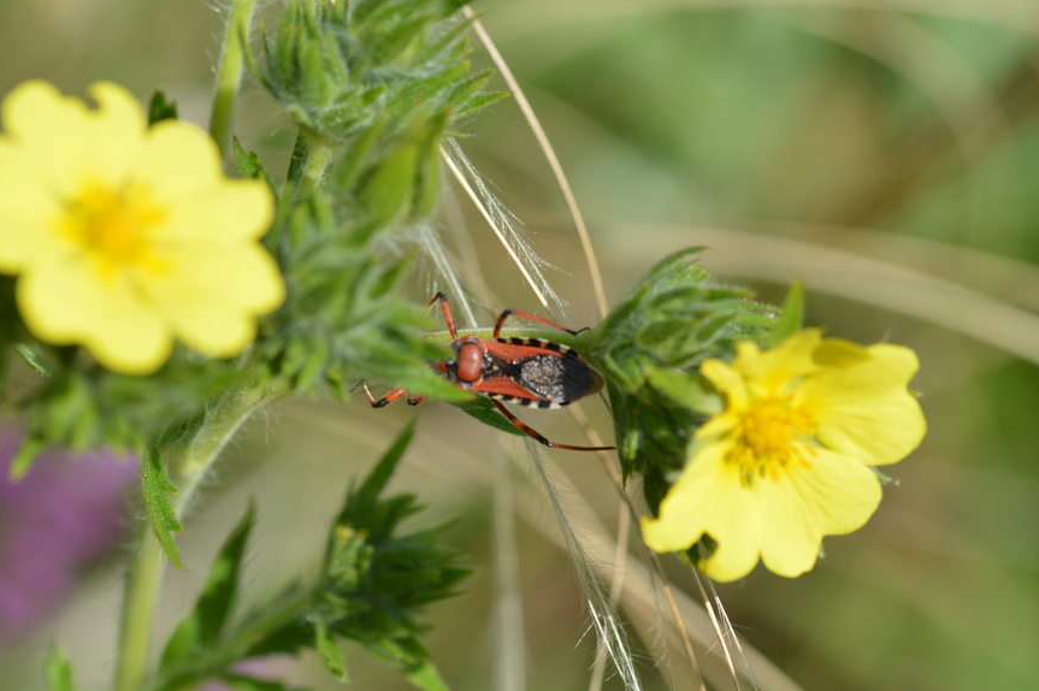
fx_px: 5063
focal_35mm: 176
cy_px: 377
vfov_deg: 7.8
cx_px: 479
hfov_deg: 11.7
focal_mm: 105
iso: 100
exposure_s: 1/250
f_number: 8
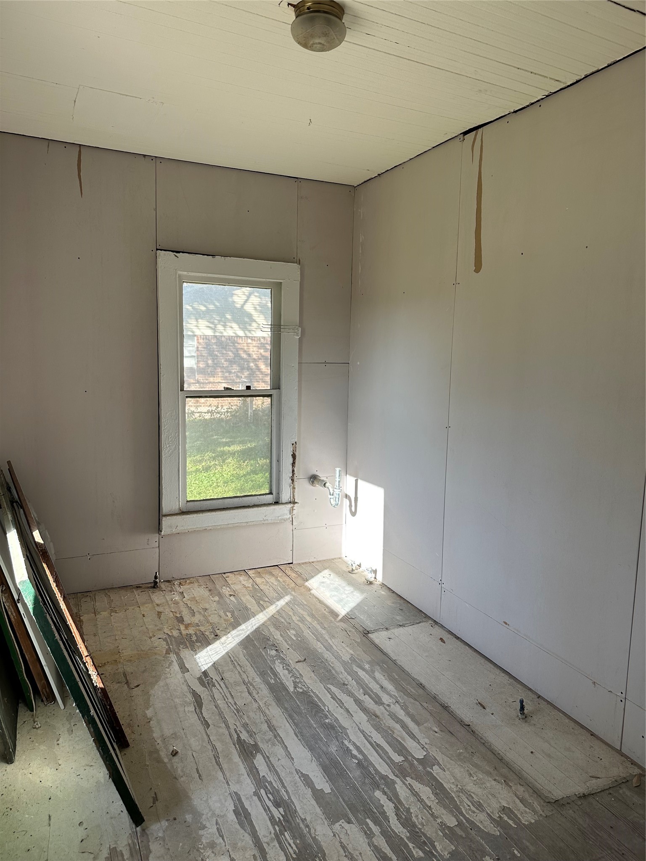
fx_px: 597
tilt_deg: -7.2
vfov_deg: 71.6
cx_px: 323
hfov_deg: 56.8
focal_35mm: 24
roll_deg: -1.9
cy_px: 430
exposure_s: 1/255
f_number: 1.78
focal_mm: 6.86
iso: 80
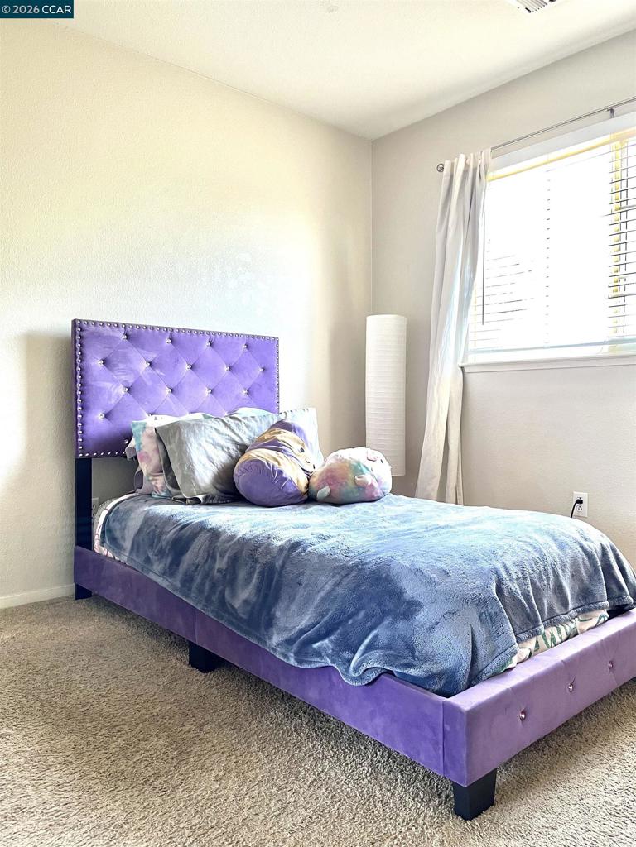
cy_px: 424
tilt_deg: -2.4
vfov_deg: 67.3
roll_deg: +1.4
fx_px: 637
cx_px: 318
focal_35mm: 26
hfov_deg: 53.1
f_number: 1.6
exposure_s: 1/60
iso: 125
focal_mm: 5.1
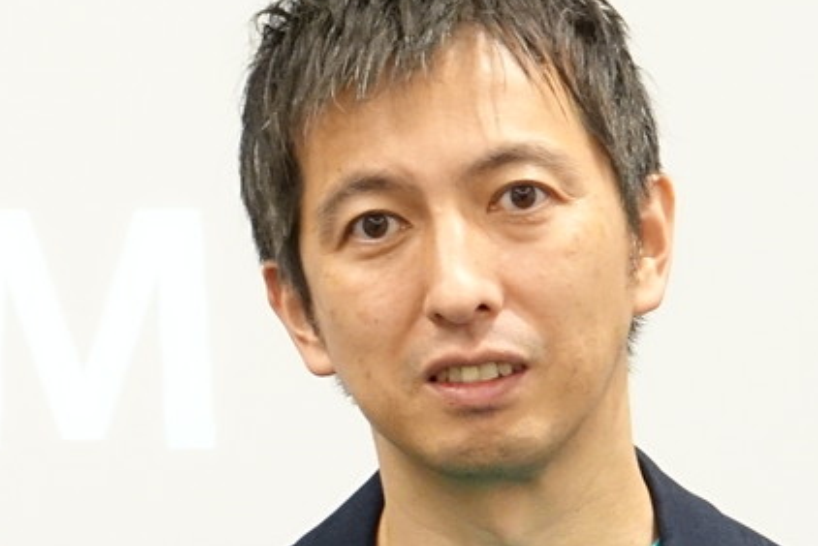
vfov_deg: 4.8
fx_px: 6503
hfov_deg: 7.1
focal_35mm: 286
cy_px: 571
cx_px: -492
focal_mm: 22.19
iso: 1000
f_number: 3.5
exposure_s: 1/80
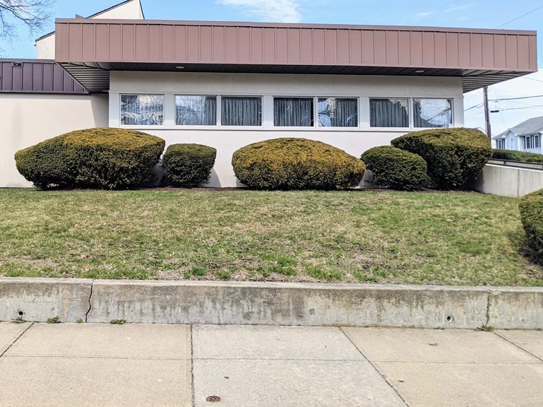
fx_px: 565
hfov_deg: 51.3
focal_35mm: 36
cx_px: 247
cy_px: 146
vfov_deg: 39.3
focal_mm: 4.38
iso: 63
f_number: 1.73
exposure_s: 1/2933
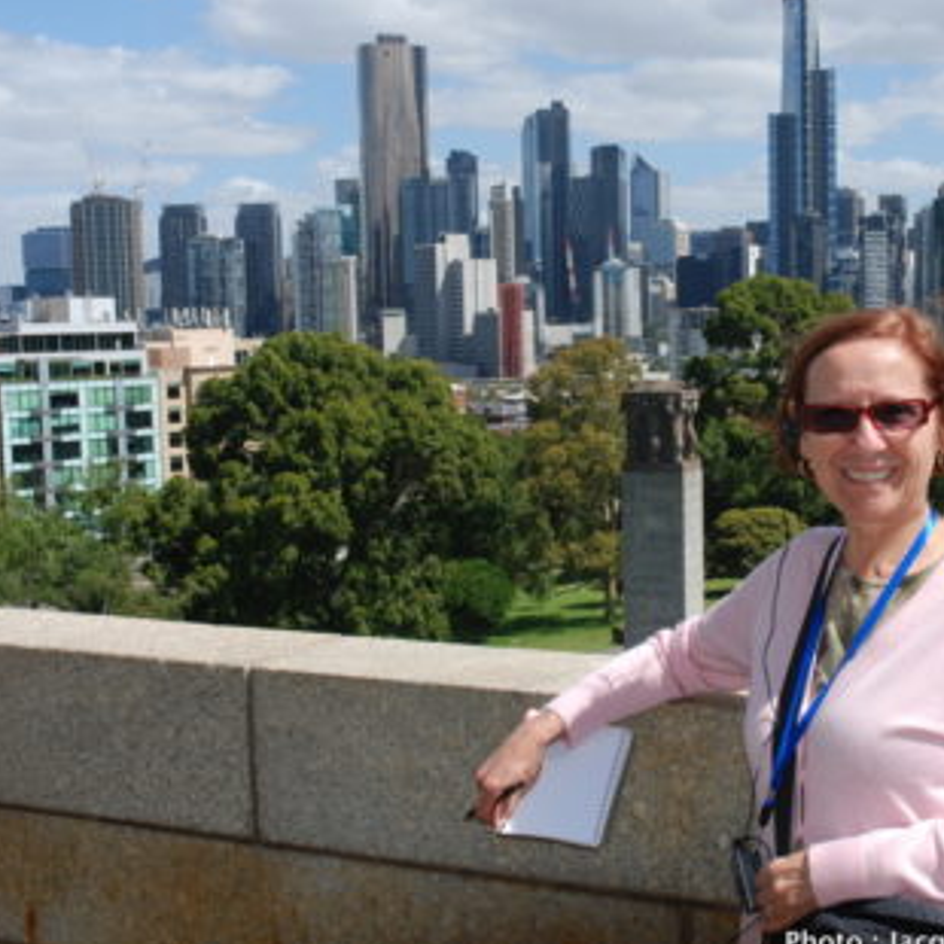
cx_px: 591
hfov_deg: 30.6
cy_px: 477
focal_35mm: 56
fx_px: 1718
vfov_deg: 30.7
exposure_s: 1/200
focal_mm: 27
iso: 100
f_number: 10
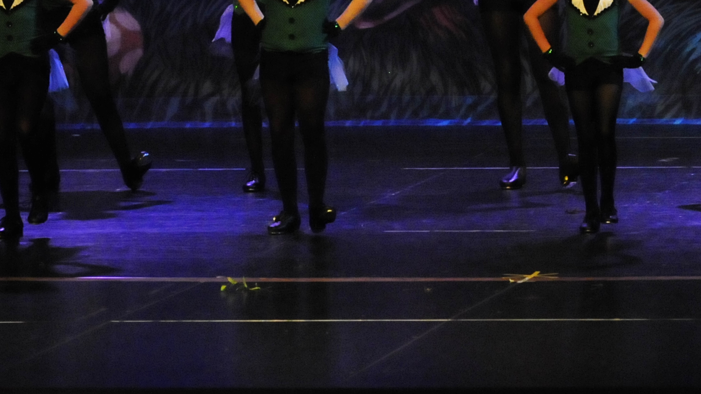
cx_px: 703
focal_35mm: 418
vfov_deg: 2.9
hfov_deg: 5.2
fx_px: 7770
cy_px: -92
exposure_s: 1/250
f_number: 2.8
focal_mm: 98
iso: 3200
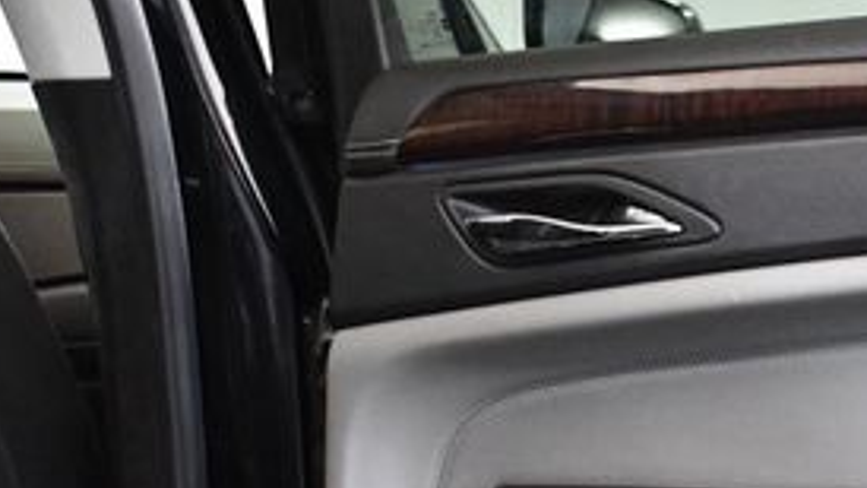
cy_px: 596
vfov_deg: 11.5
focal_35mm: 103
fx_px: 2367
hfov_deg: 20.1
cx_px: 861
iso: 3600
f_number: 3.8
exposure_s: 1/60
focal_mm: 21
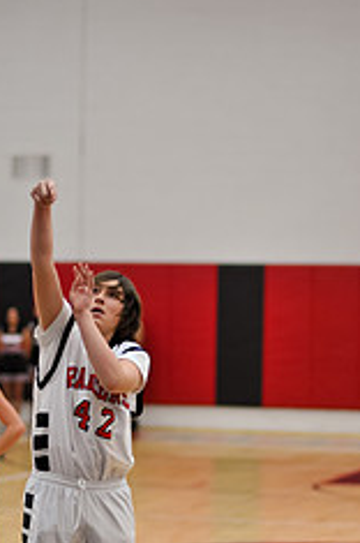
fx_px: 2452
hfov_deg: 8.4
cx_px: 93
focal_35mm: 163
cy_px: 453
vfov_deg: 12.6
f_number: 2
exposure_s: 1/500
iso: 1000
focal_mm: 85
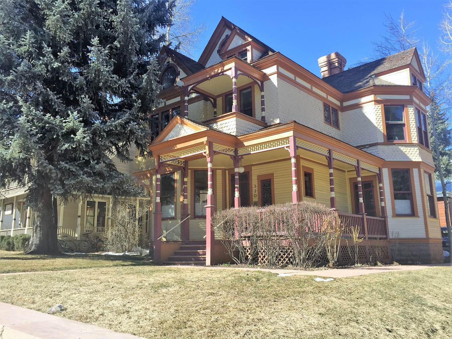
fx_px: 379
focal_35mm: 29
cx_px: 226
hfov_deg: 61.6
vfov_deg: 48.3
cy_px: 170
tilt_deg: +12.0
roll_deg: +1.0
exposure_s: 1/746
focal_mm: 4.15
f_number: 2.2
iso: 32
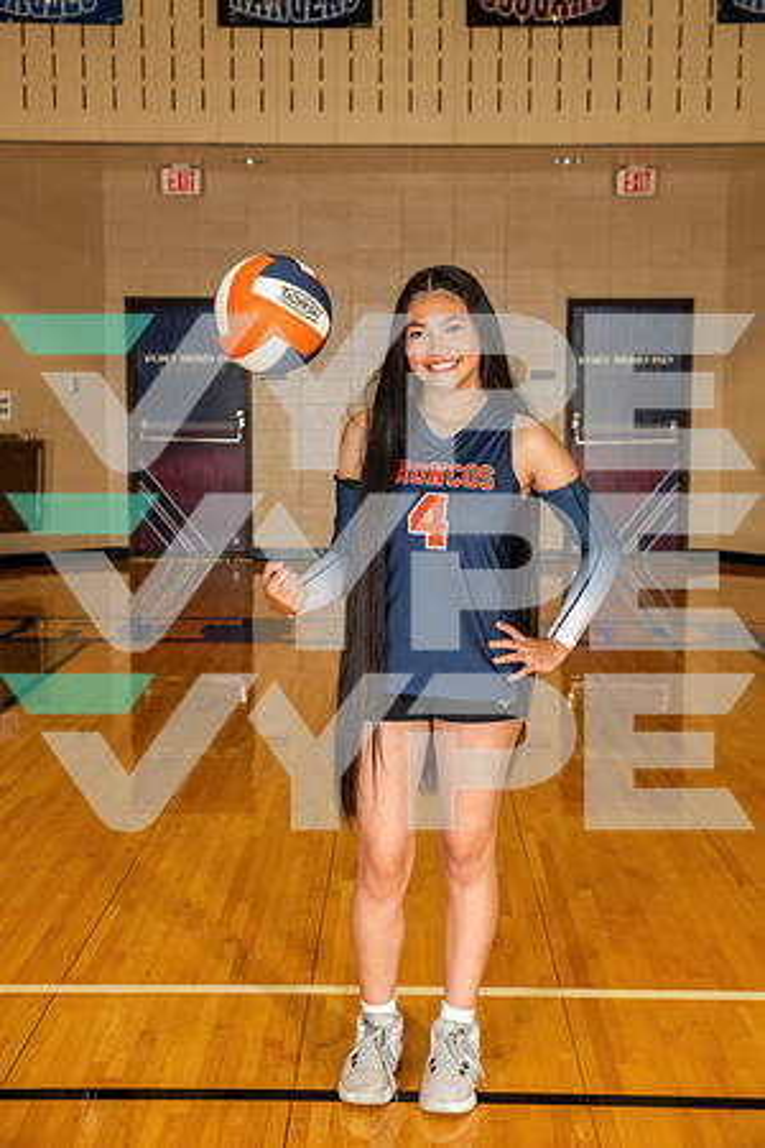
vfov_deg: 38.2
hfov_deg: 26.0
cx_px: 382
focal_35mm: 52
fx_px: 1657
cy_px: 574
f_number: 7.1
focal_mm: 52
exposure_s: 1/250
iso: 1000
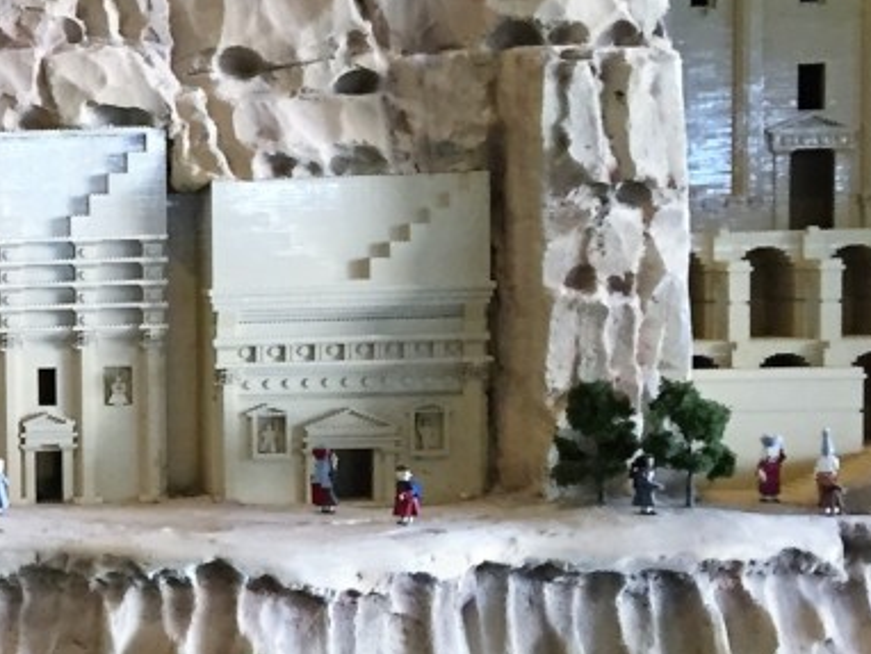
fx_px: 2291
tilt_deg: -4.8
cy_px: 417
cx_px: -445
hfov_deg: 18.9
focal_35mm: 91
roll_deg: +1.0
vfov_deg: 16.2
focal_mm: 4.15
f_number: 2.2
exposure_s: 1/30
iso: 100
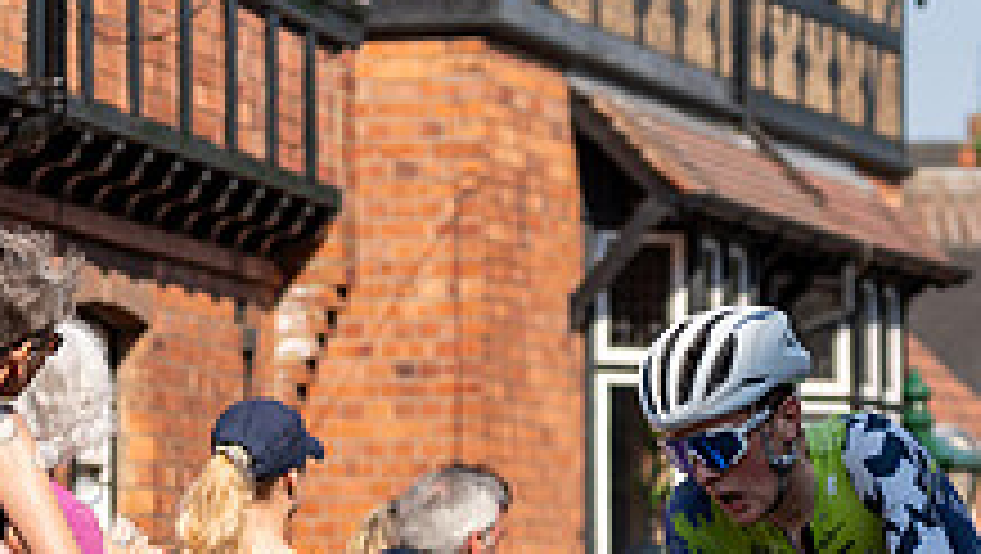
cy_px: 417
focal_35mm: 235
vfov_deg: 5.2
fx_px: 6117
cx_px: 686
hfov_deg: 9.2
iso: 100
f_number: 2.8
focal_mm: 73
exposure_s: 1/1250
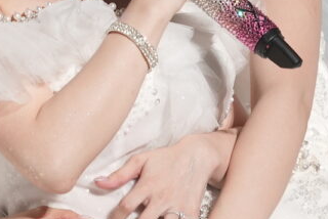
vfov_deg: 1.6
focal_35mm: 856
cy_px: -47
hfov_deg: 2.4
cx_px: 29
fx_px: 7806
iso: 640
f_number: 5.6
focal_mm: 228
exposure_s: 1/400
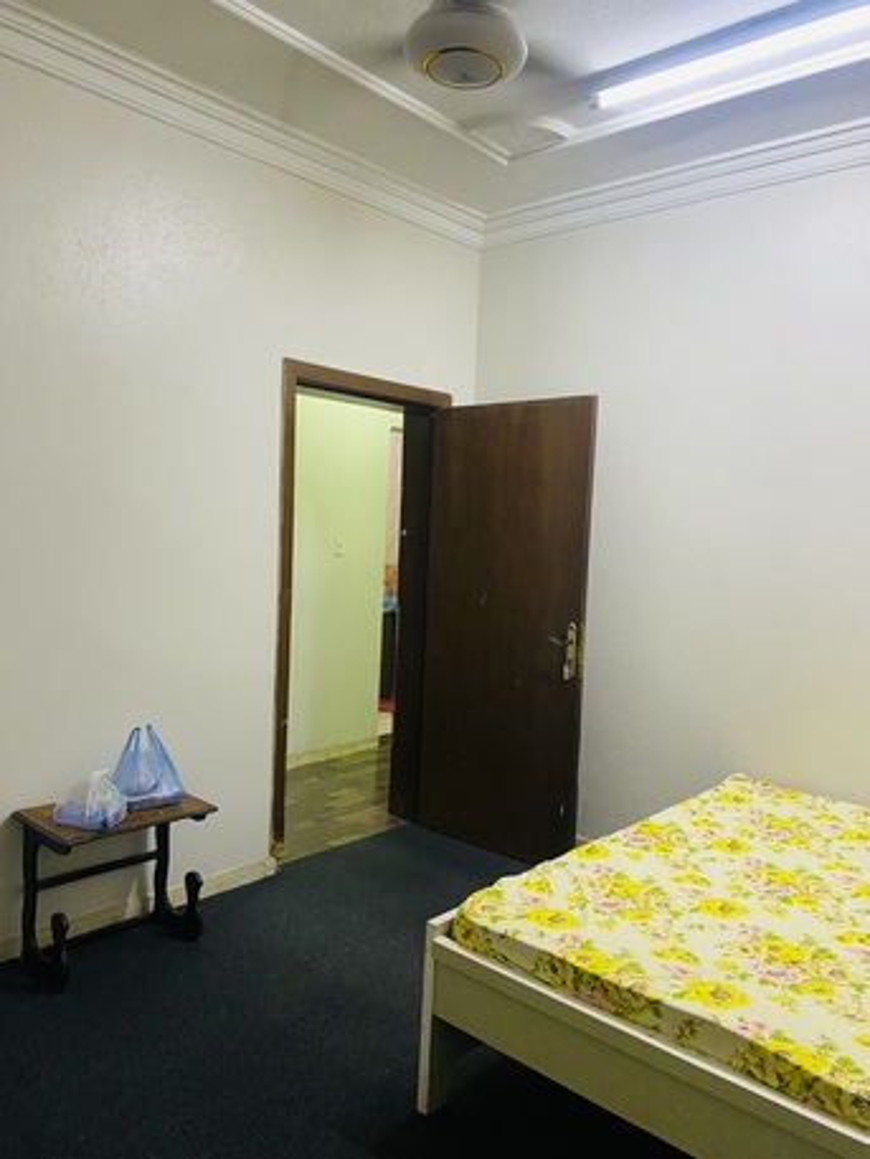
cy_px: 580
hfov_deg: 53.1
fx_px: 871
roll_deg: -1.3
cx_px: 435
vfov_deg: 67.3
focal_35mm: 26
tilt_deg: -2.9
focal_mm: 4.25
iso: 320
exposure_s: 1/60
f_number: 1.8
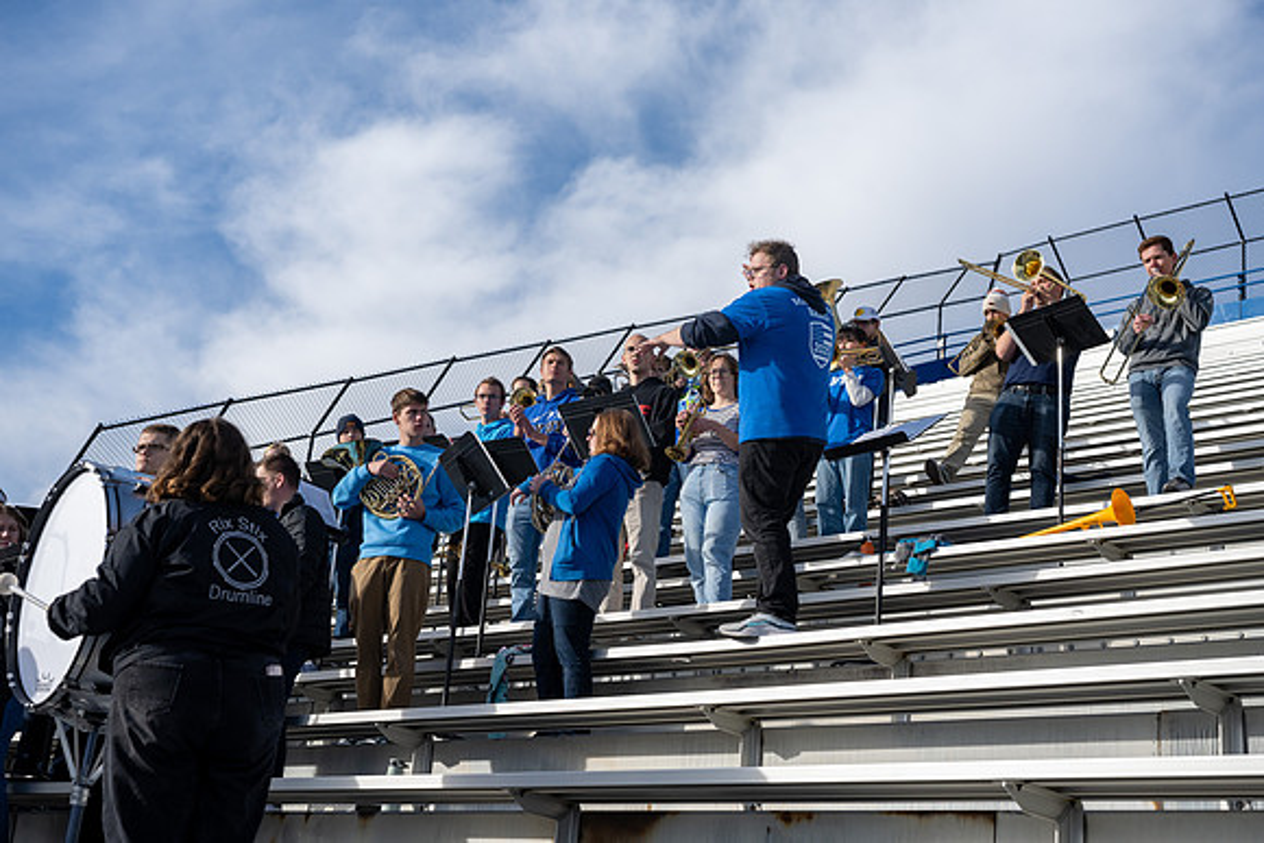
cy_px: 357
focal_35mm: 50
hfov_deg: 39.5
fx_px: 1758
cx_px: 686
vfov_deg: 26.9
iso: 250
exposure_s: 1/2000
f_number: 4
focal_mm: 43
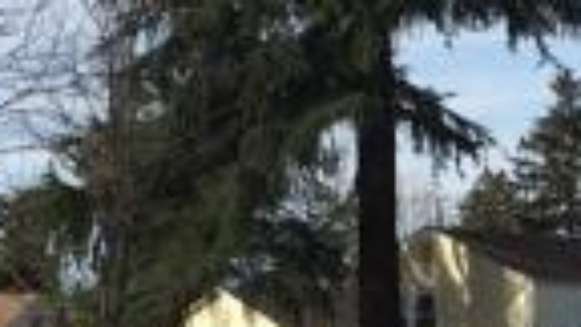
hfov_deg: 11.6
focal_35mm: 175
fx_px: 2696
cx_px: 976
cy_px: 563
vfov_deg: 6.8
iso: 25
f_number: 2.2
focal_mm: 4.15
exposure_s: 1/1479
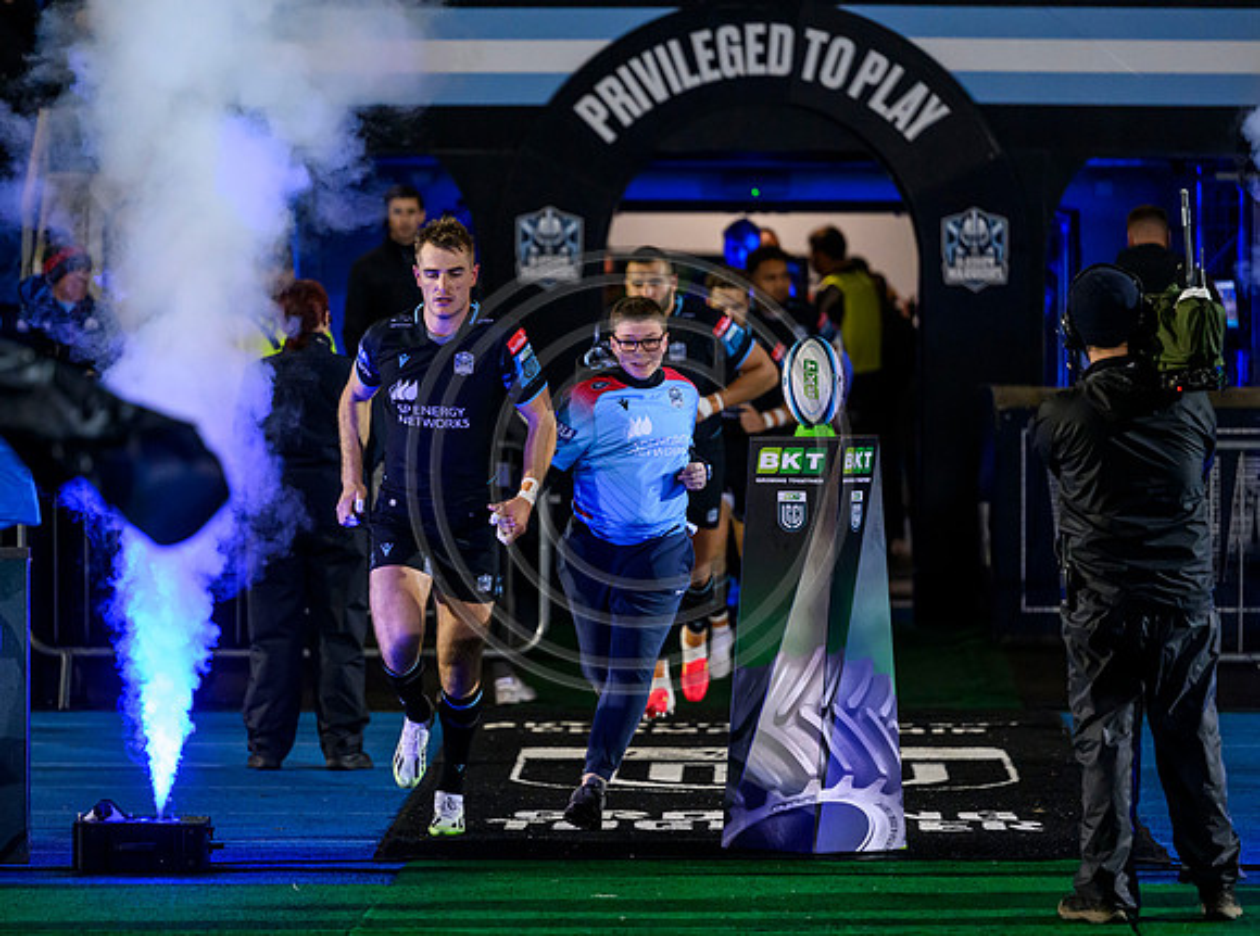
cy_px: 465
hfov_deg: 9.8
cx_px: 542
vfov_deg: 7.3
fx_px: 7327
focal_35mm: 202
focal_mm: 180
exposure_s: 1/800
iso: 6400
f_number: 3.2
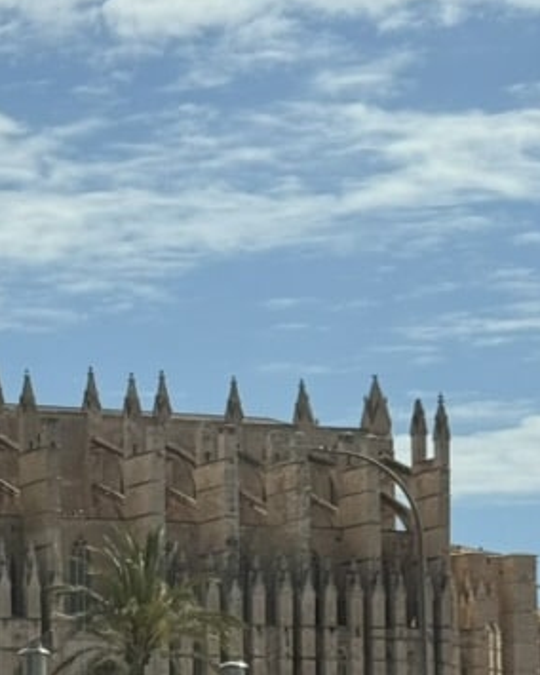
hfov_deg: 11.4
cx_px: 87
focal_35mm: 135
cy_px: 555
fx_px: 2697
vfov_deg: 14.2
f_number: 1.78
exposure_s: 1/7874
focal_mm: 6.76
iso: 64
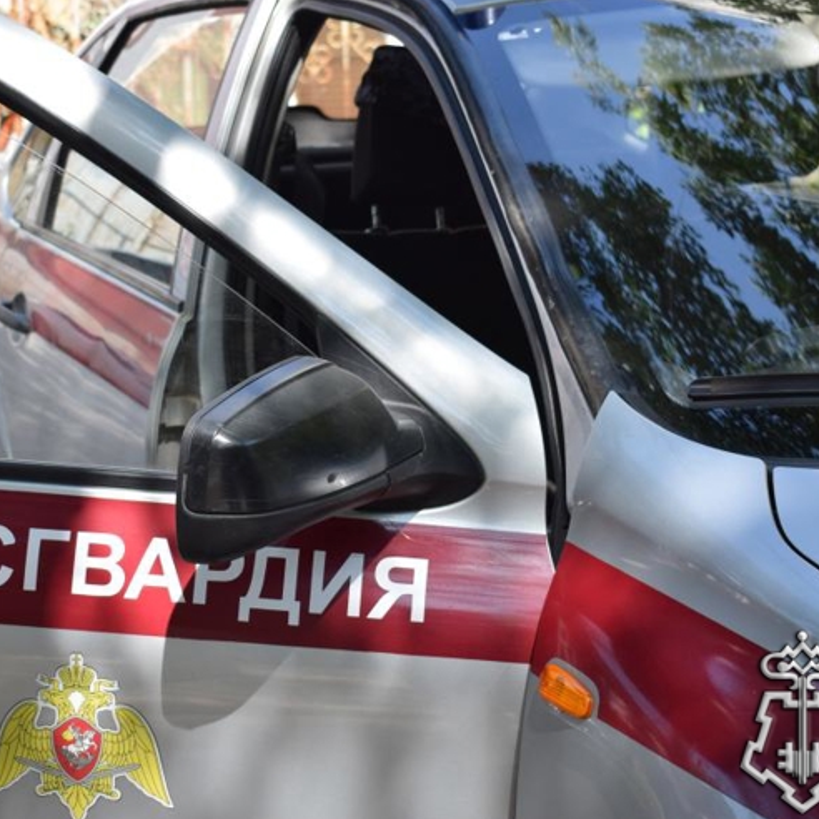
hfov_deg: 24.6
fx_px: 1874
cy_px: 411
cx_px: 283
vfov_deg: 24.7
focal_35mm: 70
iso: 640
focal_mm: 36
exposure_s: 1/1000
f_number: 4.8
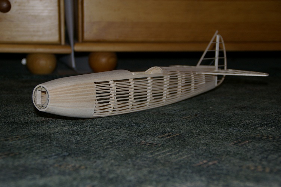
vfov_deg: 18.9
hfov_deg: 28.1
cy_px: 94
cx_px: 140
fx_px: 561
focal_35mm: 72
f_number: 4.5
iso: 400
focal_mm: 48
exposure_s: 1/60
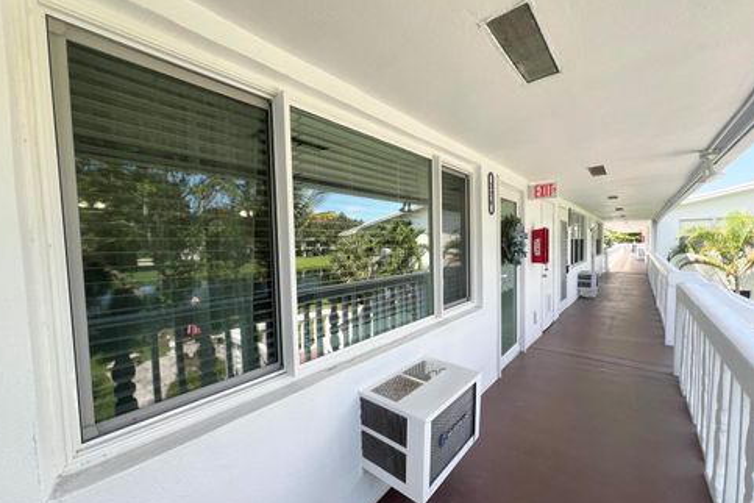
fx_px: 293
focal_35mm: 14
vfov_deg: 81.1
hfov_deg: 104.2
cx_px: 367
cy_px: 265
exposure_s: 1/231
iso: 32
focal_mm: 1.57
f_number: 1.8
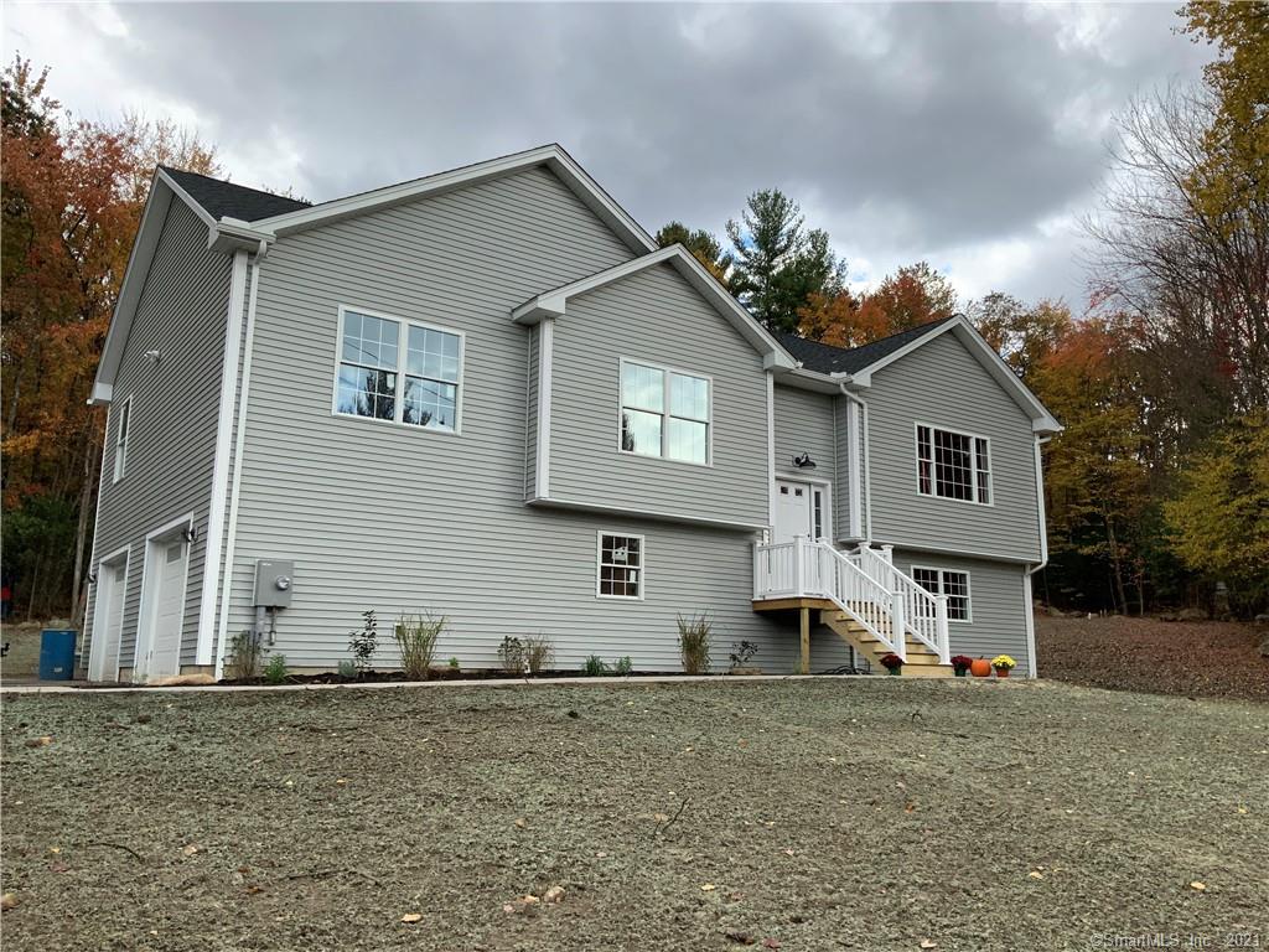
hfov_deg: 61.7
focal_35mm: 29
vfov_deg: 48.2
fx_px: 1063
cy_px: 476
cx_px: 634
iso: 16
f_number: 1.8
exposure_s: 1/524
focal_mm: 3
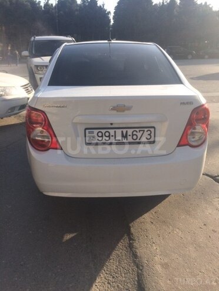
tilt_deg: -21.0
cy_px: 146
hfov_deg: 48.2
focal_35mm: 29
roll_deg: +0.9
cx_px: 110
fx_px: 245
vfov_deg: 61.7
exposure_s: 1/820
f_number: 2.2
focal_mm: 4.15
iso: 32
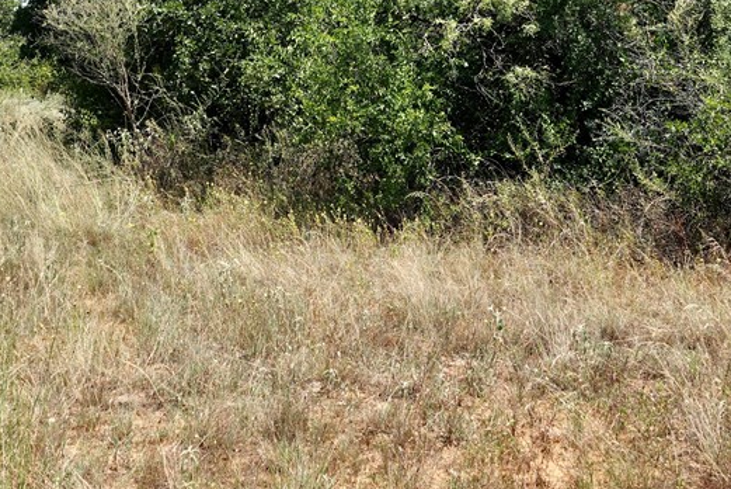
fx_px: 1016
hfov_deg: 39.5
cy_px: 13
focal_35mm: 50
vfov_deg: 25.8
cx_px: 334
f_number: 4
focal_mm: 8.8
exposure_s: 1/400
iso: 100
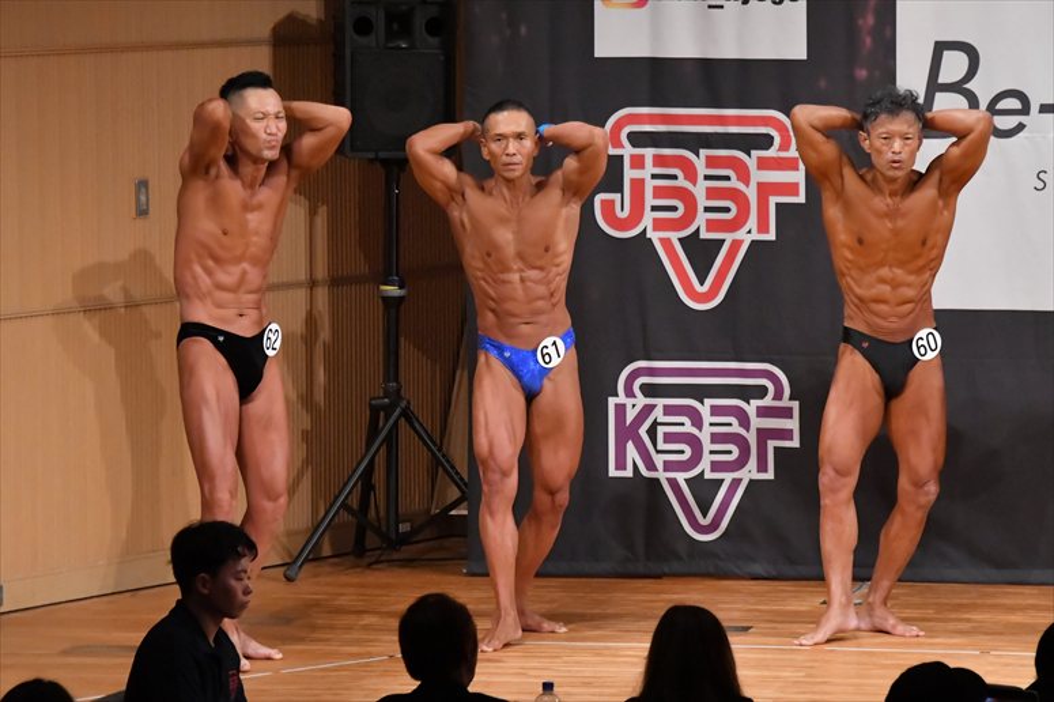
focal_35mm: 255
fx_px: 7462
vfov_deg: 5.4
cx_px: 527
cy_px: 351
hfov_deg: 8.1
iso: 9000
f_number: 5.6
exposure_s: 1/400
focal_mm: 170
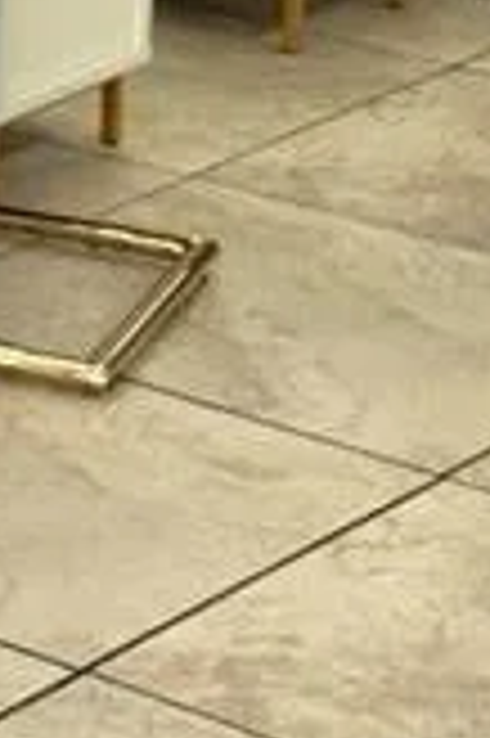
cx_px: -1171
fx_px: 3887
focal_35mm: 190
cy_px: -486
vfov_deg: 10.3
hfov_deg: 6.4
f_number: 1.8
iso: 25
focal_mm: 7
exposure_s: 1/60.2
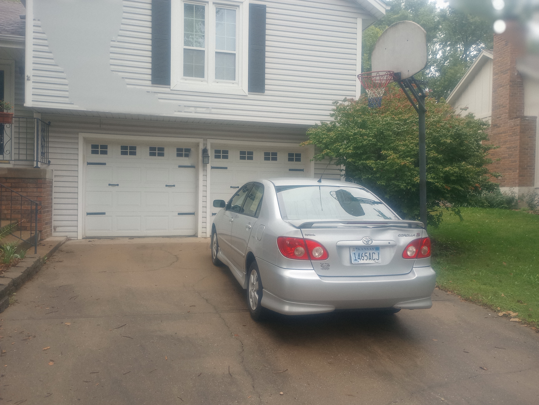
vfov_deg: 49.7
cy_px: 202
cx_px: 270
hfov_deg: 63.4
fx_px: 436
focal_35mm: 28
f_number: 1.8
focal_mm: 4.27
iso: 119
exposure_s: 1/60
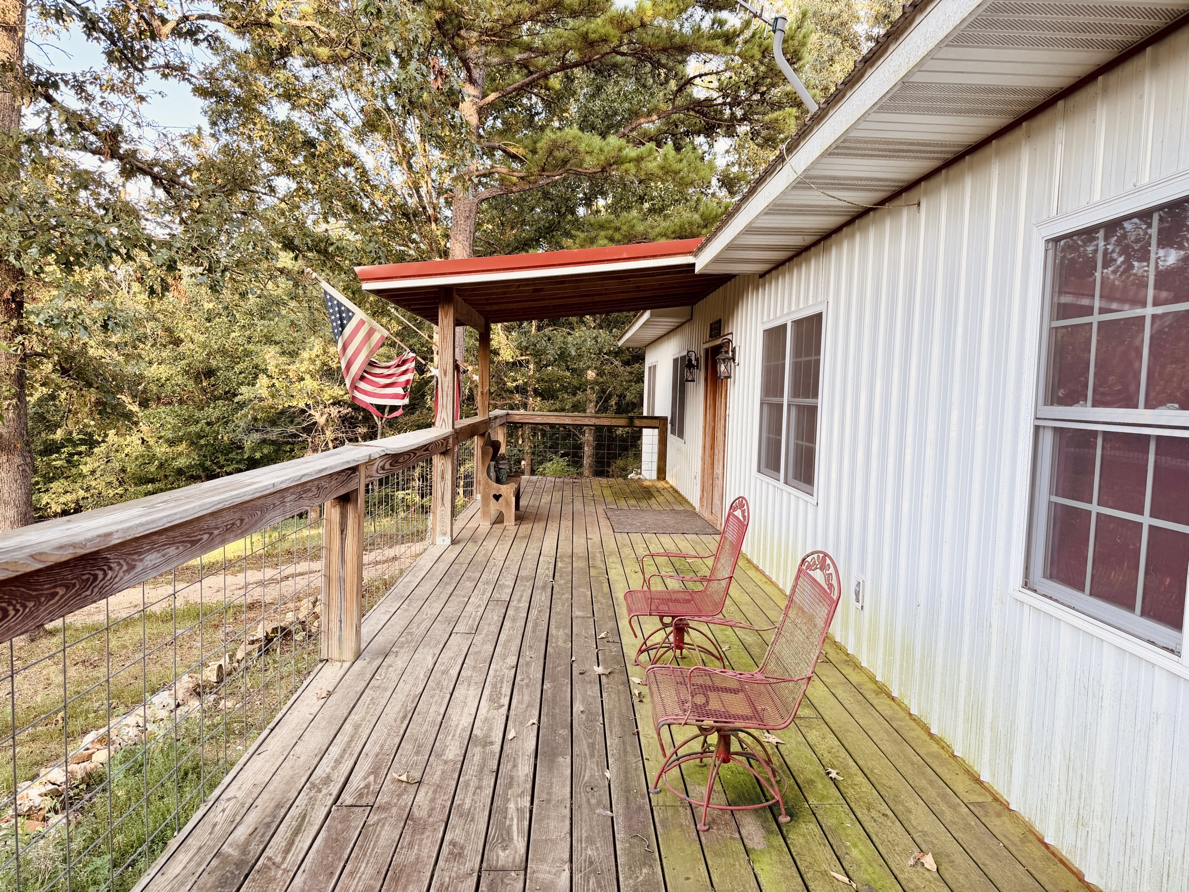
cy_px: 446
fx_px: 824
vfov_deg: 56.8
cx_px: 594
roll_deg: -1.0
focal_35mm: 24
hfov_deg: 71.6
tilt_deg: -4.1
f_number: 1.78
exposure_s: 1/200
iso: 80
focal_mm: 6.76
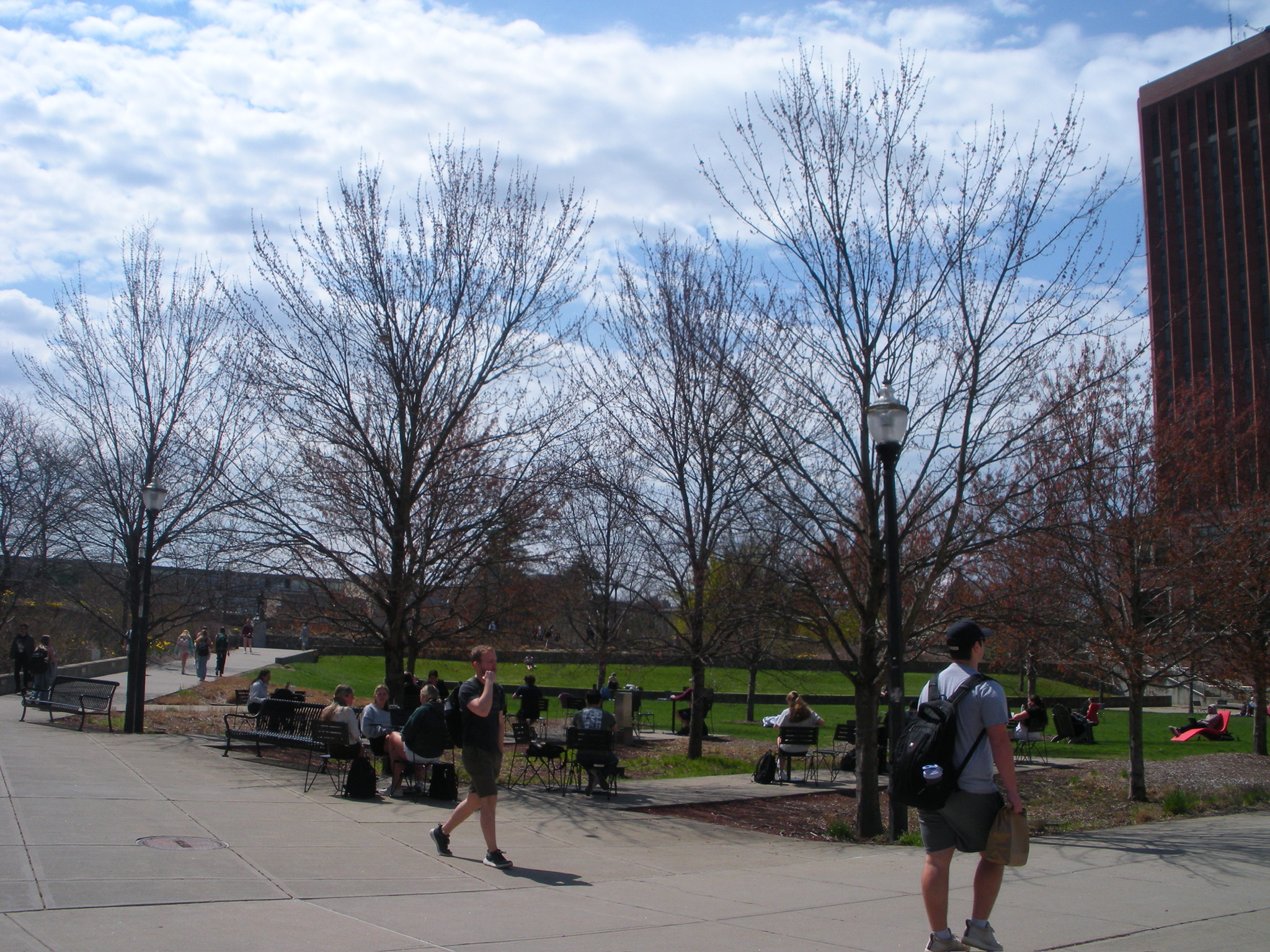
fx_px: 1321
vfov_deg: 39.7
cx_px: 635
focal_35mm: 36
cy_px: 476
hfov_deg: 51.4
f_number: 5.6
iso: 64
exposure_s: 1/507
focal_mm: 6.3
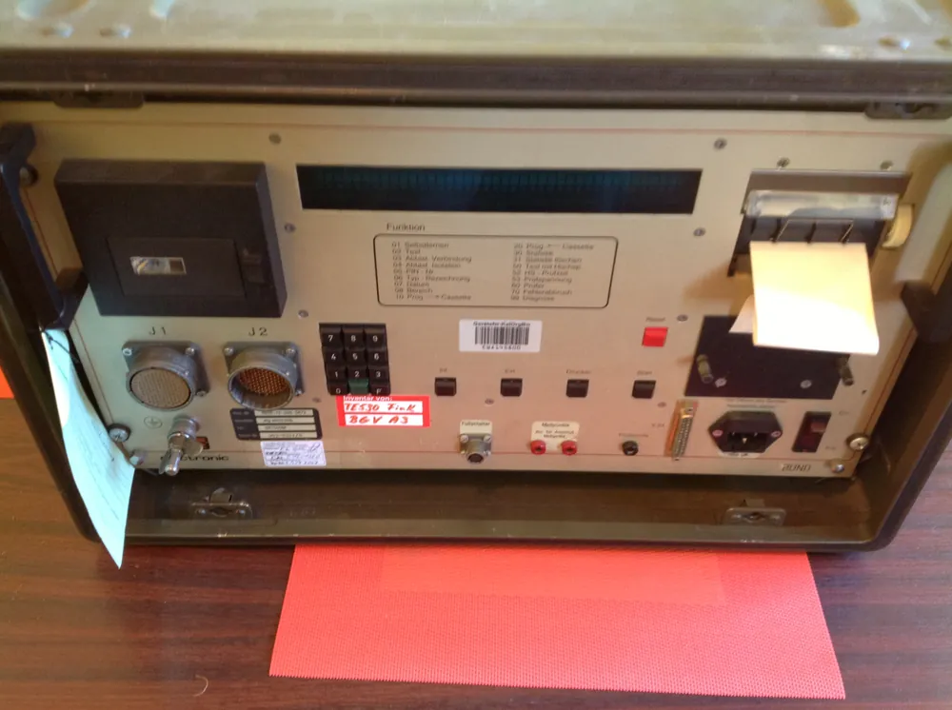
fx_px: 961
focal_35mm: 35
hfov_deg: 52.7
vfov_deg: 40.6
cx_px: 476
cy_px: 355
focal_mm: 4.28
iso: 160
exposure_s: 1/15
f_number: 2.4
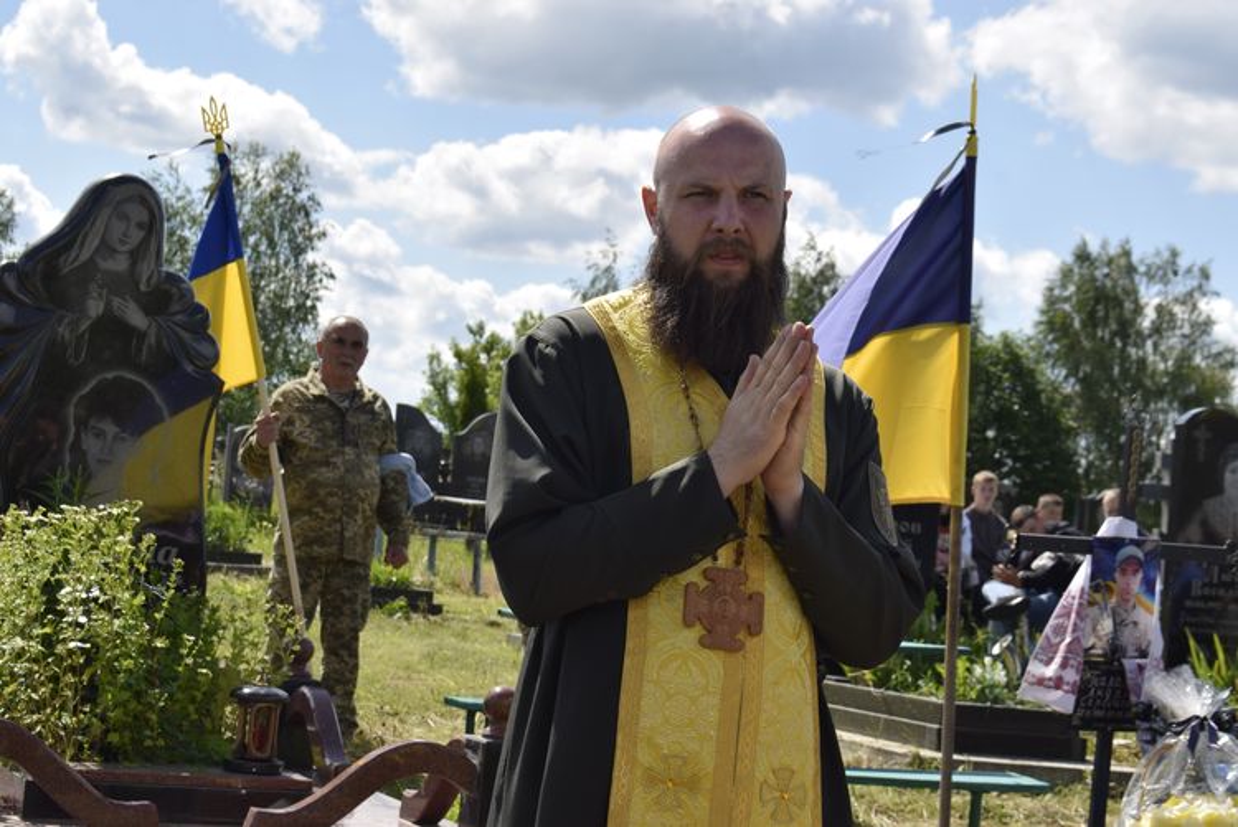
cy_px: 414
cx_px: 619
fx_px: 2839
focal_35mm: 82
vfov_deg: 16.6
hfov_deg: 24.6
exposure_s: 1/200
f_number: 11
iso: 100
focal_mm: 55
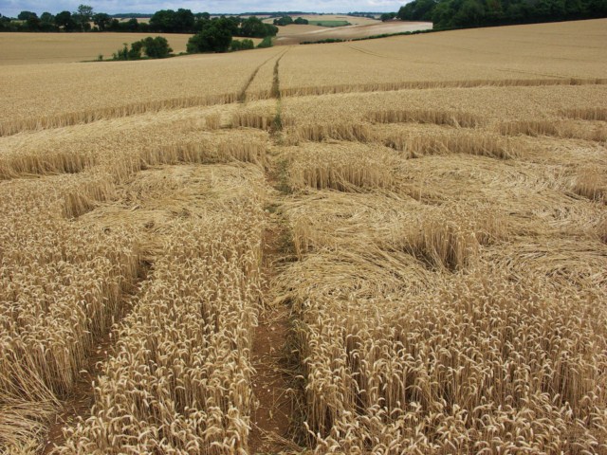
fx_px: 544
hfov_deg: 58.4
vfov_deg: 45.4
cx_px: 304
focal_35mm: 31
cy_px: 228
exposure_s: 1/250
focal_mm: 8
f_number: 5.6
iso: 50
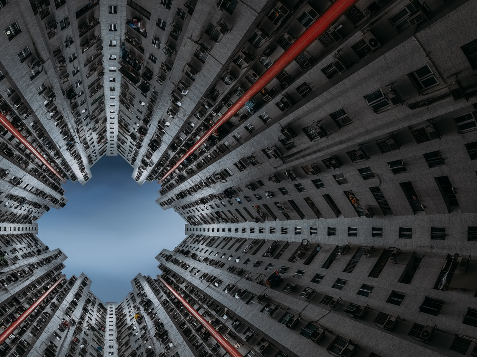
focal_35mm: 19
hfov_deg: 77.9
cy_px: 232
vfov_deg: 67.1
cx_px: 115
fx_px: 262
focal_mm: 12
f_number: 10
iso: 64
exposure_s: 1/20
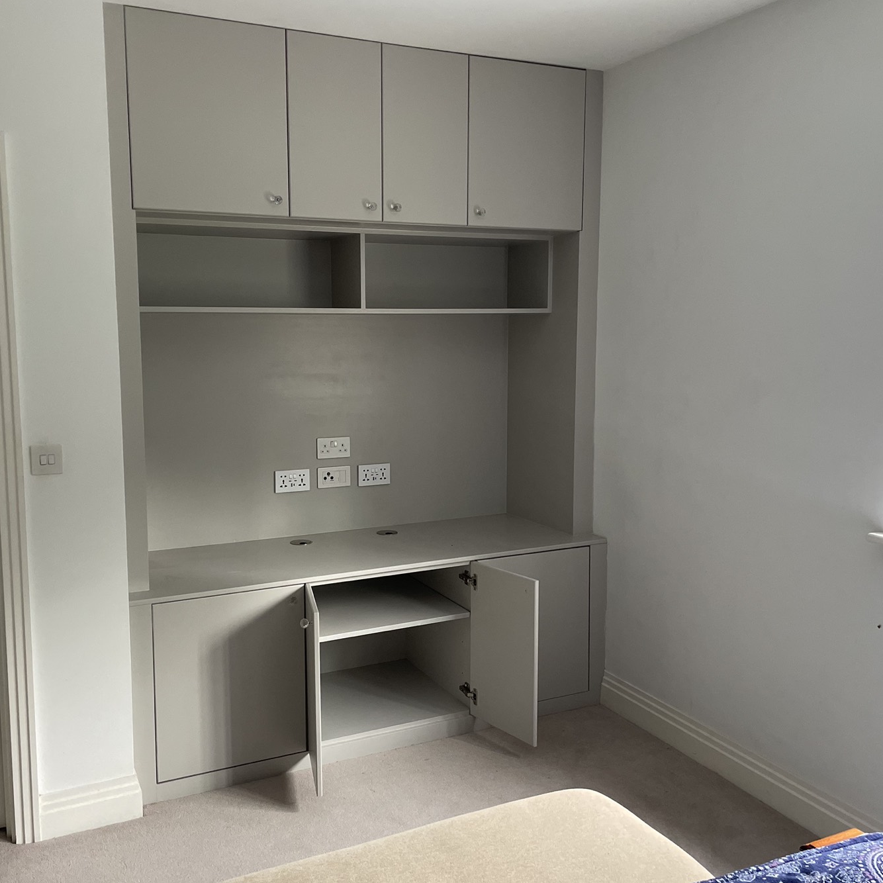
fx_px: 895
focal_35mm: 31
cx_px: 394
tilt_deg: -6.5
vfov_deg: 52.5
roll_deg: +0.4
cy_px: 441
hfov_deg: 52.4
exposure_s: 1/60
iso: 250
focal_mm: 4.2
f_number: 1.6
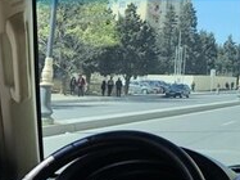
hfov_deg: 18.0
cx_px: 347
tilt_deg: +13.2
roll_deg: -0.1
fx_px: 686
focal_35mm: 99
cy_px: -70
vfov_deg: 14.2
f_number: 1.8
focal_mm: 4
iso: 20
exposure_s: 1/457
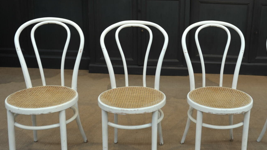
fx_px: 333
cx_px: 182
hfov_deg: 43.0
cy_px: 60
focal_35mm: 47
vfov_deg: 25.4
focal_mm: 29
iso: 200
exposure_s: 1/60
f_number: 3.2
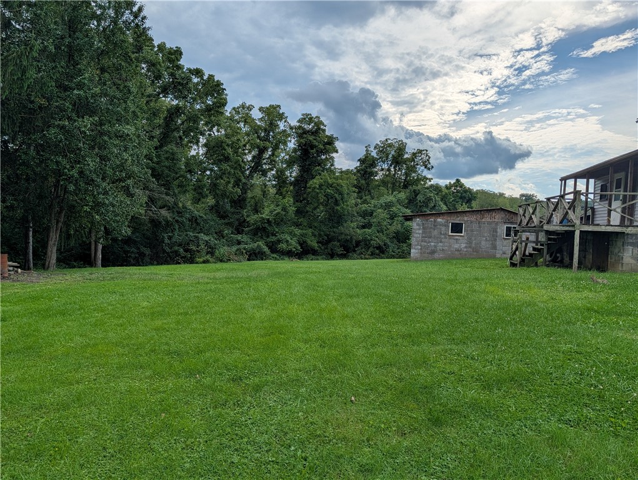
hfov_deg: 71.5
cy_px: 240
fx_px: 443
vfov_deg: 56.9
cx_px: 319
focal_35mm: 24
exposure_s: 1/2132
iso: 15
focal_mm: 6.9
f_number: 1.68
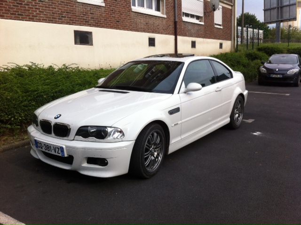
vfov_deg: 40.6
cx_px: 150
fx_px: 304
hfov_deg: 52.7
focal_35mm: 35
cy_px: 112
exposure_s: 1/591
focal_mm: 3.85
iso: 80
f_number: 2.8
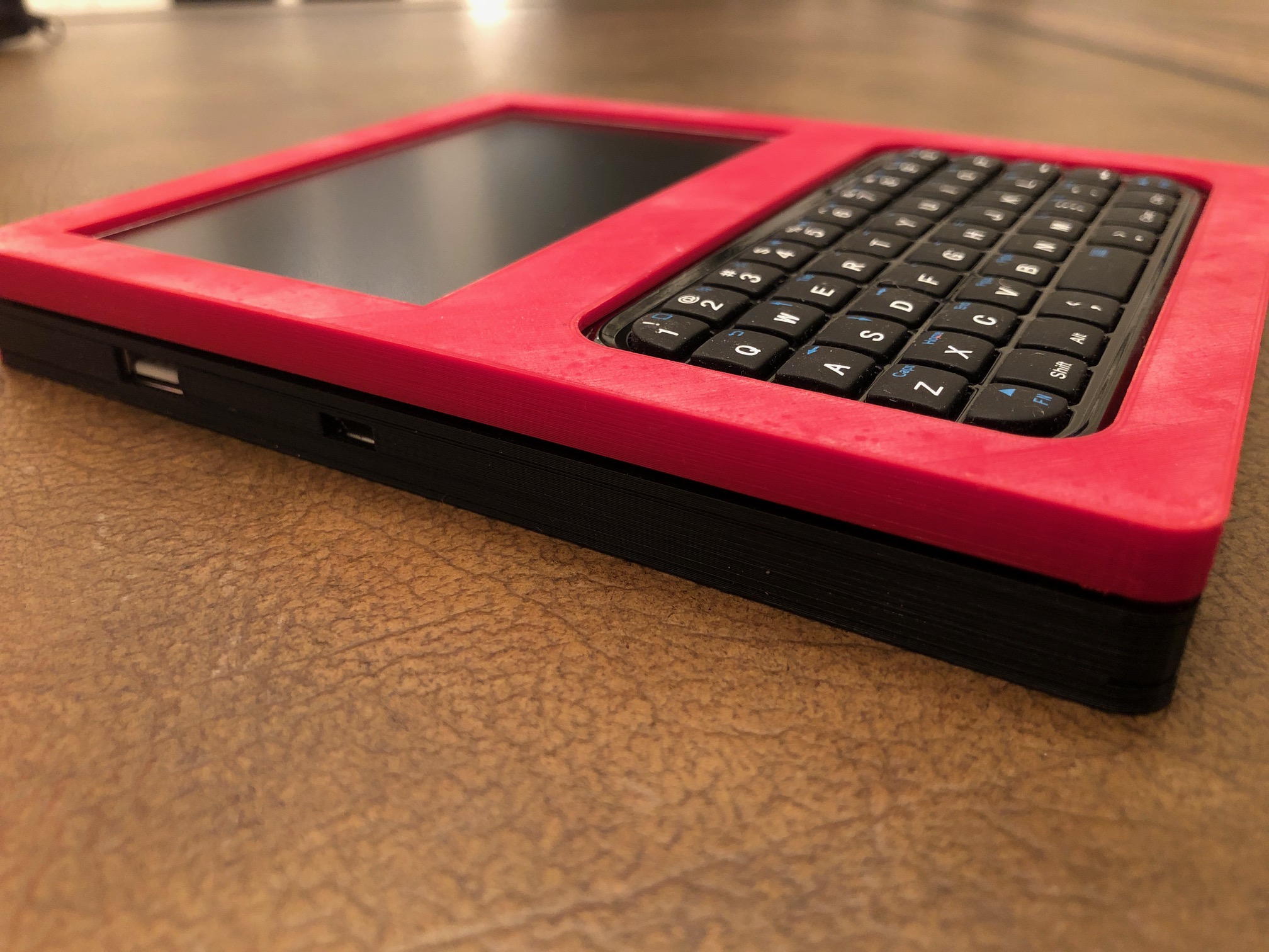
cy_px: 476
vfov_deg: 49.7
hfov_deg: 63.4
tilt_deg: -28.3
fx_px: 1026
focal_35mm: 28
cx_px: 634
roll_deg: +1.5
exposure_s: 1/4
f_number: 1.8
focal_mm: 3.99
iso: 100
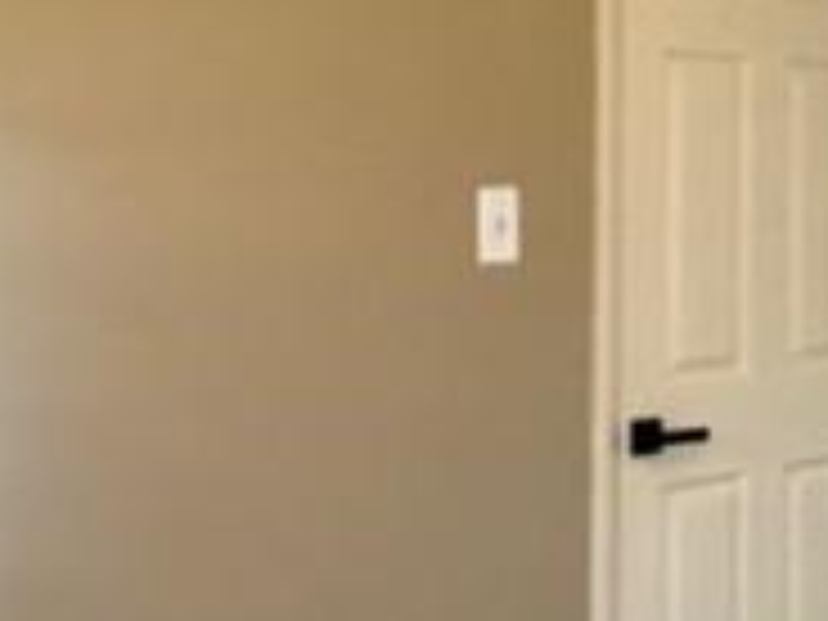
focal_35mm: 78
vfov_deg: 18.8
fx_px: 1866
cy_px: 171
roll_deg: -1.1
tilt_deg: -0.8
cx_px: 819
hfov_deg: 24.0
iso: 640
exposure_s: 1/60
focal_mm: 2.22
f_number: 2.2
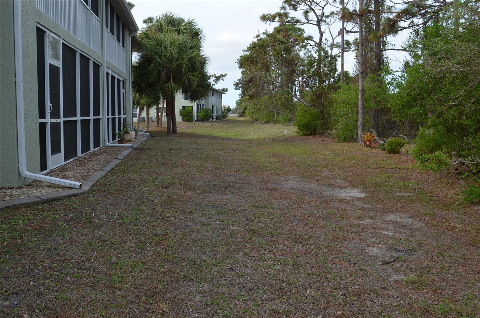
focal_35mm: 36
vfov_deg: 36.7
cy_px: 159
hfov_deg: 53.2
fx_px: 479
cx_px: 240
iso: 200
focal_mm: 24
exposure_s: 1/250
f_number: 8
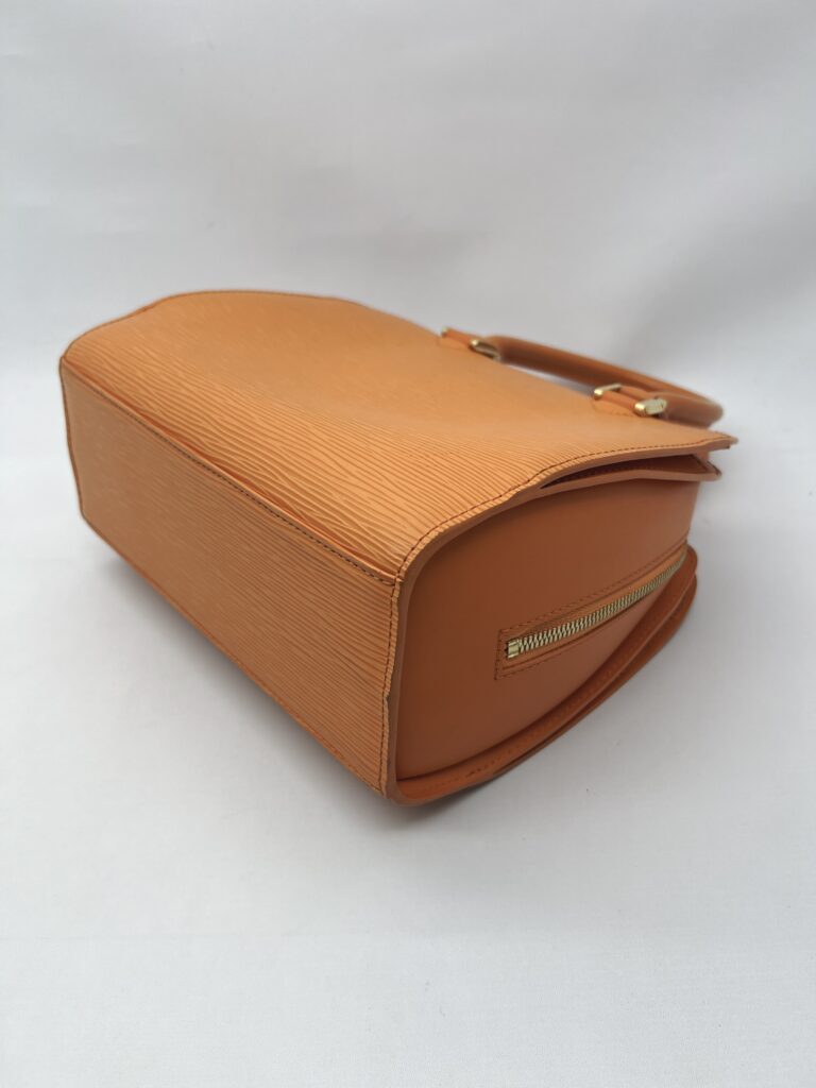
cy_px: 544
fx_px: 817
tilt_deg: -33.0
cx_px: 408
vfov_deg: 67.3
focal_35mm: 26
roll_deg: +1.7
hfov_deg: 53.1
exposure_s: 1/234
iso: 40
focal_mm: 5.7
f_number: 1.5
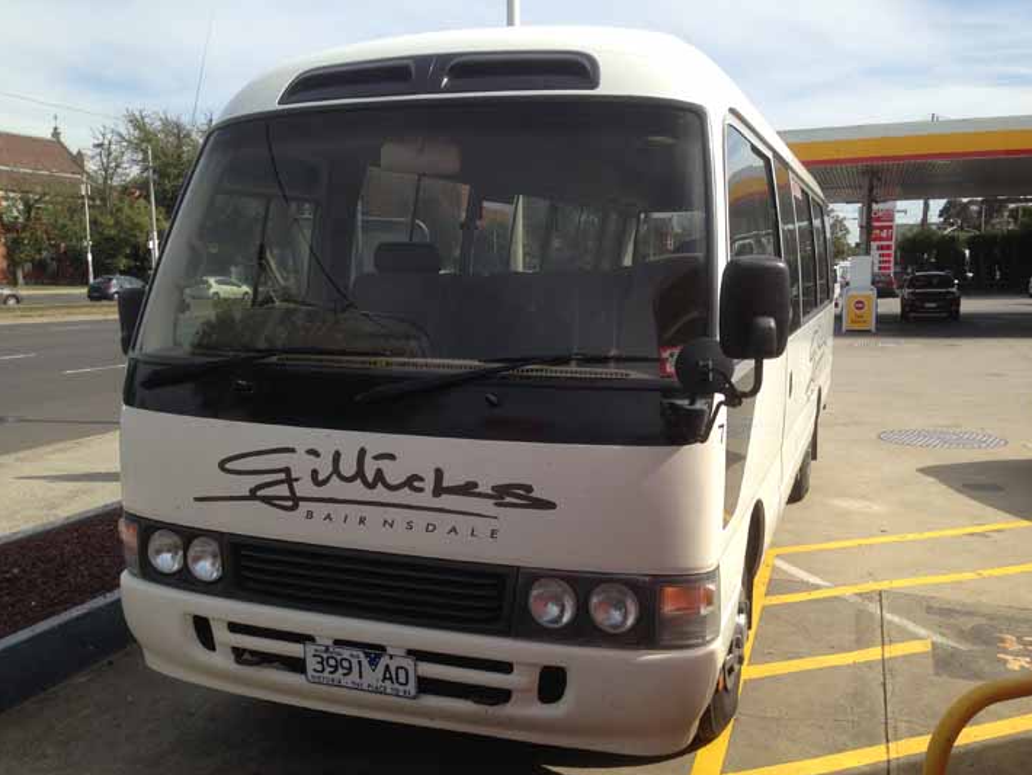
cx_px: 529
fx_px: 1014
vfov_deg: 41.8
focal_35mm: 34
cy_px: 396
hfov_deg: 53.9
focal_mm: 4.12
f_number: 2.4
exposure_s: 1/1261
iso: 50
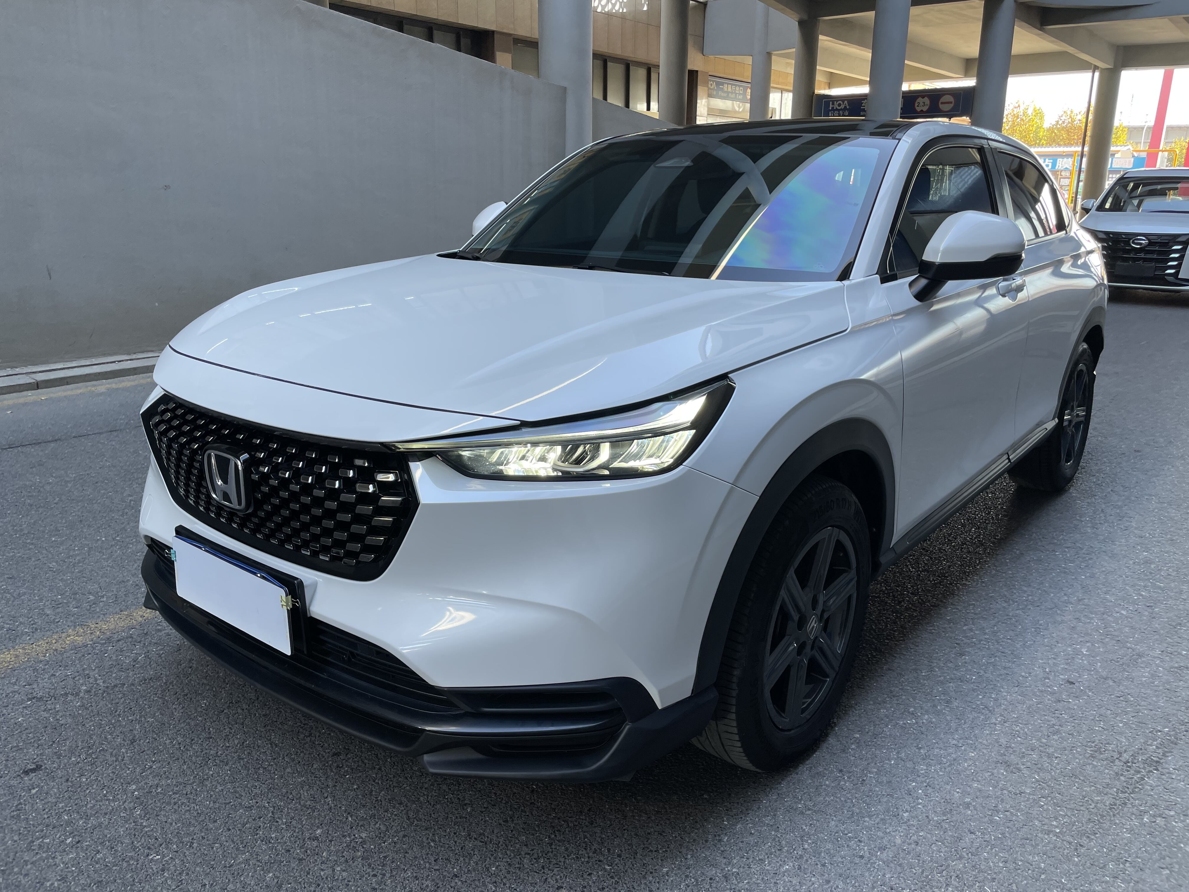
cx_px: 594
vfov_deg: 53.1
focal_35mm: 26
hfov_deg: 67.3
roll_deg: +0.5
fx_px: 893
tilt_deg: -14.9
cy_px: 446
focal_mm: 4.2
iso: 32
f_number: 1.6
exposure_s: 1/124
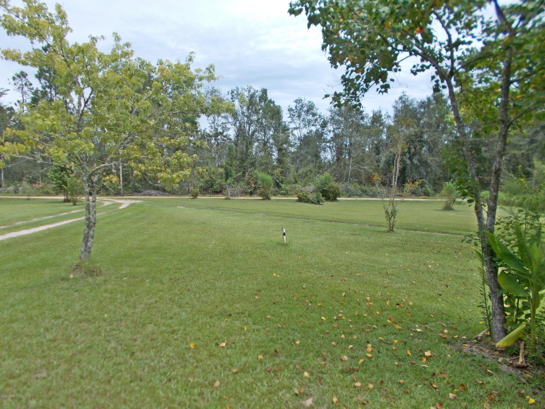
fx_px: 409
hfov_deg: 67.3
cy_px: 204
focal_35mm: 26
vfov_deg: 53.1
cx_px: 272
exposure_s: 1/160
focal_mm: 4.6
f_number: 8
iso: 80
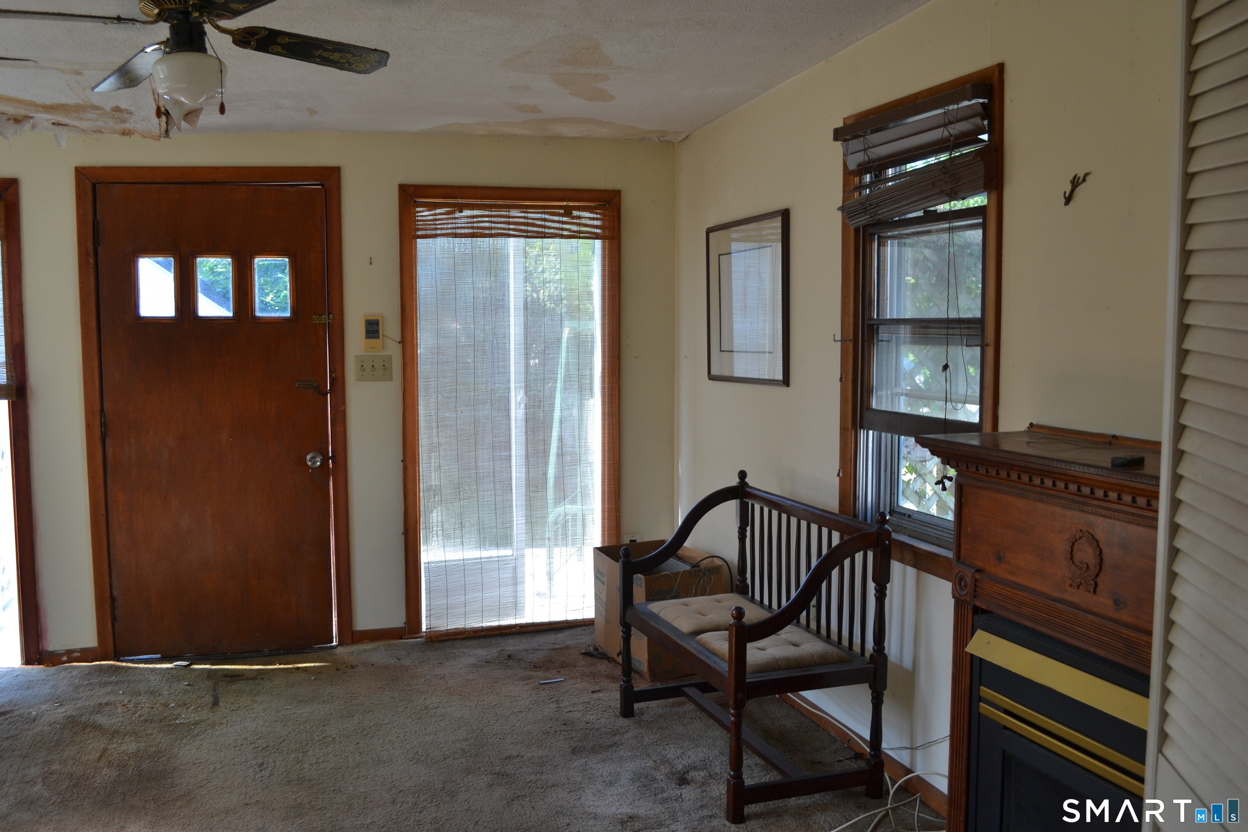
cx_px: 624
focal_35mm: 33
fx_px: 1144
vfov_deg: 40.0
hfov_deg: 57.2
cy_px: 416
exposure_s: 1/60
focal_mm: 22
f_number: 5.6
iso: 180
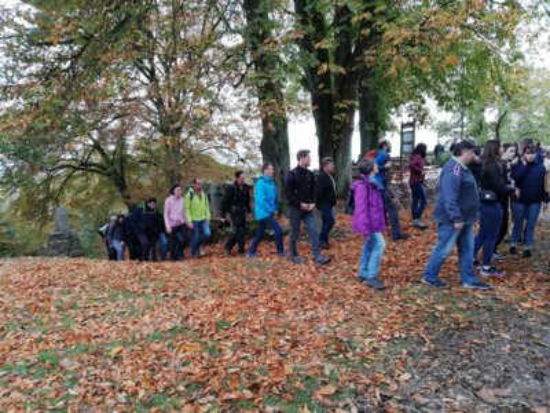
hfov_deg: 65.3
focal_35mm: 27
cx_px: 275
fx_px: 429
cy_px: 206
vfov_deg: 51.4
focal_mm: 3.81
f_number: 2.2
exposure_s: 1/50
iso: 125
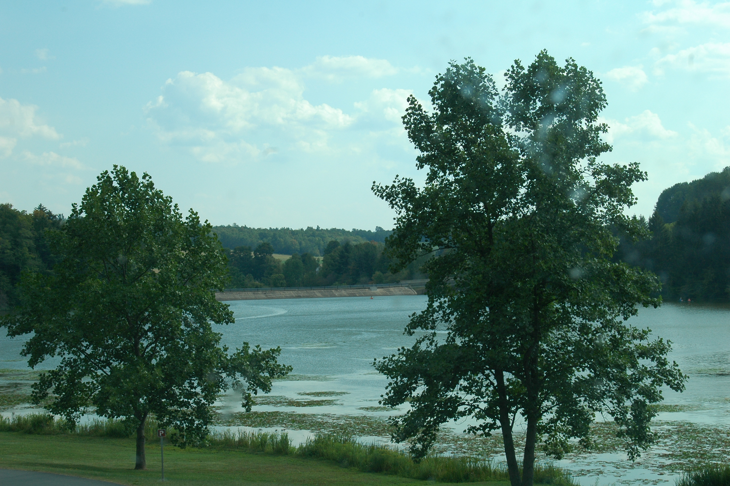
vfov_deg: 18.1
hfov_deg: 27.0
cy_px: 243
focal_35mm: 75
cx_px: 365
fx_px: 1519
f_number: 10
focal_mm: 50
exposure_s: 1/250
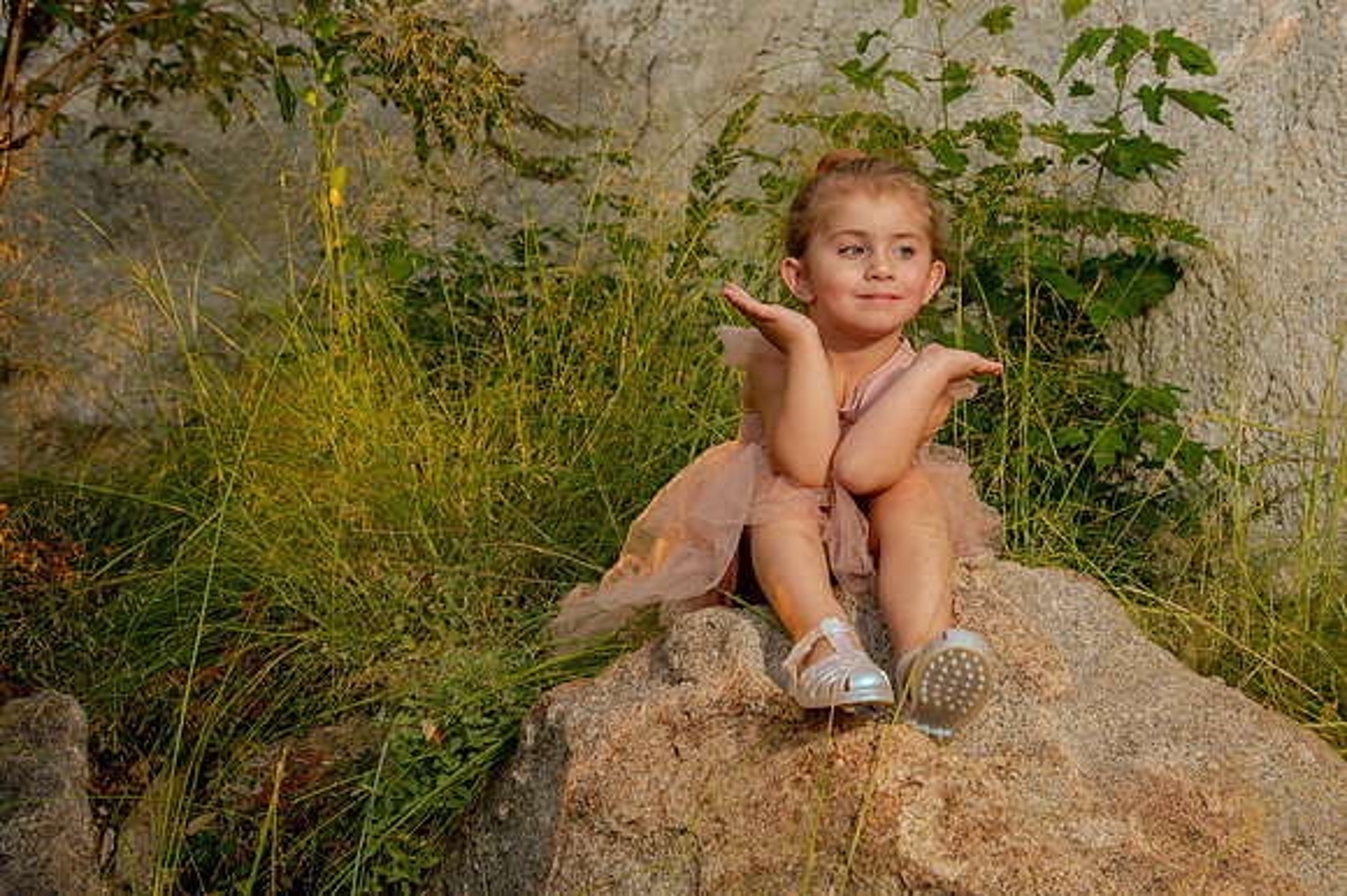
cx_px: 823
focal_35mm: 59
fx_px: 2194
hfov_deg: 34.0
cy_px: 348
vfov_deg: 23.0
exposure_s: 1/125
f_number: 6.3
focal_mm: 48
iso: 640
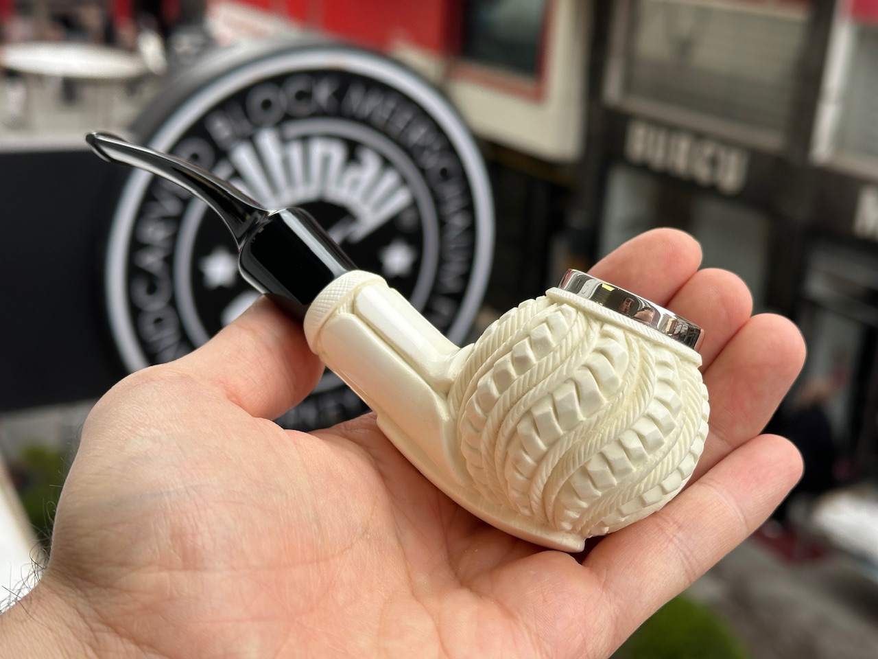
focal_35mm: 48
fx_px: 1217
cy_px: 330
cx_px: 439
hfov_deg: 39.7
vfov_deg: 30.3
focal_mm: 6.86
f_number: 1.78
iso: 64
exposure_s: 1/962
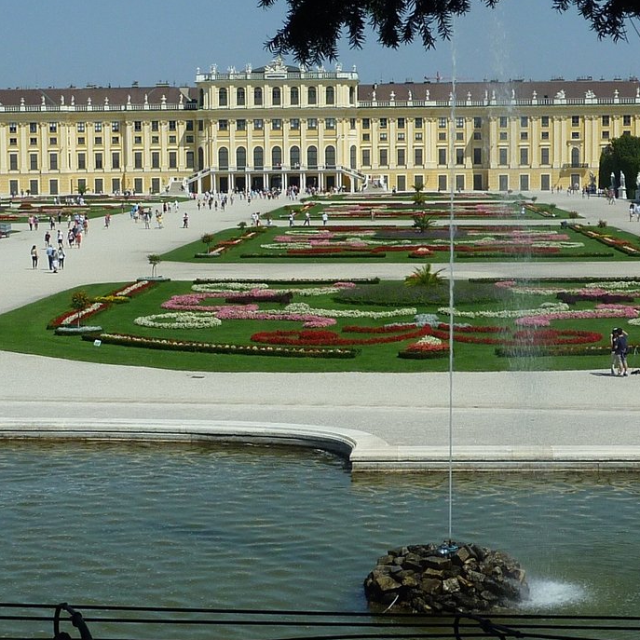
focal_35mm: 87
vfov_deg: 19.9
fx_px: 1820
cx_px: 295
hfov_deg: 19.9
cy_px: 304
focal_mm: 6
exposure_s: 1/160
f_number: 11
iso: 80
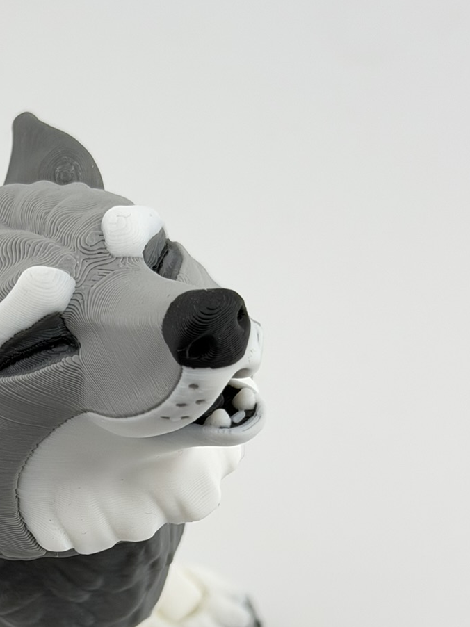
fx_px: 1974
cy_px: 540
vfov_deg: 17.8
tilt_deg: -49.8
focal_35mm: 109
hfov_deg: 13.4
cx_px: -18
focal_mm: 6.76
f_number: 1.78
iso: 64
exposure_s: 1/1678
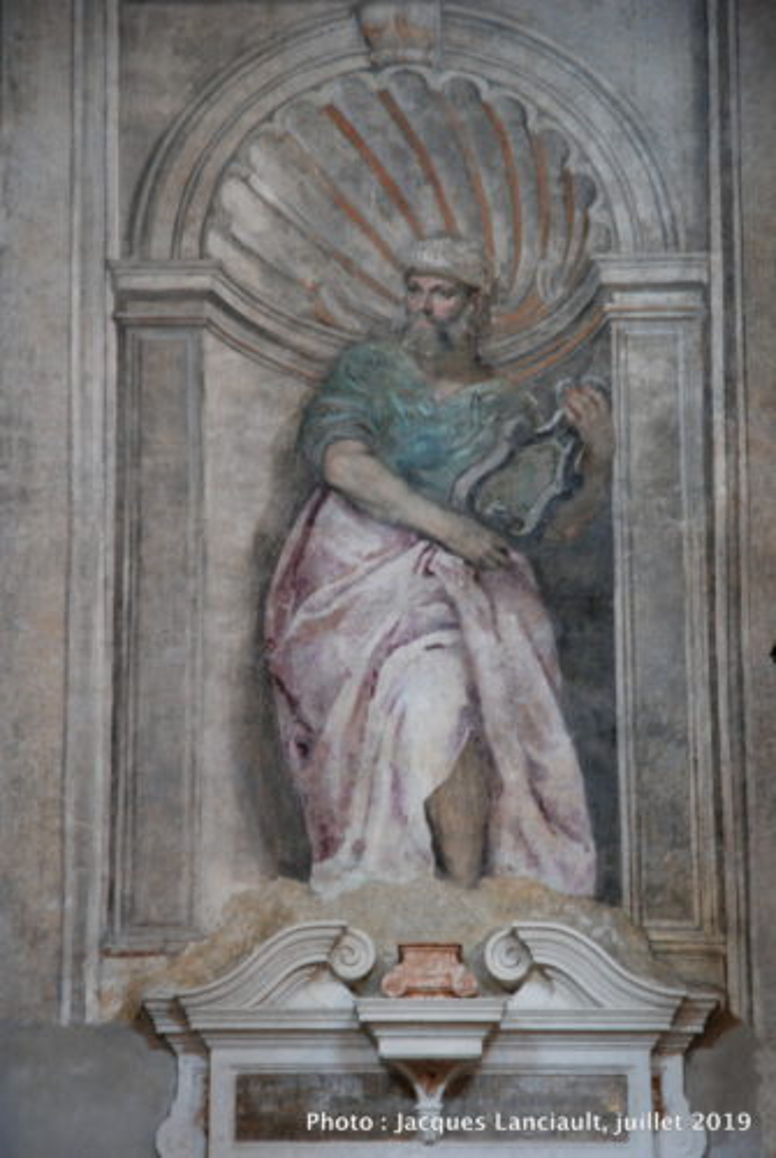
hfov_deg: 13.1
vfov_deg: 19.4
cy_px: 579
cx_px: 388
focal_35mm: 105
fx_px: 3383
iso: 800
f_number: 4.5
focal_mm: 70
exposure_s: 1/25
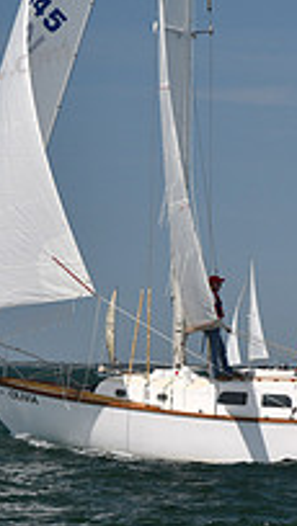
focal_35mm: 283
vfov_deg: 7.6
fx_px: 3956
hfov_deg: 4.3
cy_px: -80
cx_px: 205
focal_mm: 95
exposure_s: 1/1000
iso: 320
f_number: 6.3
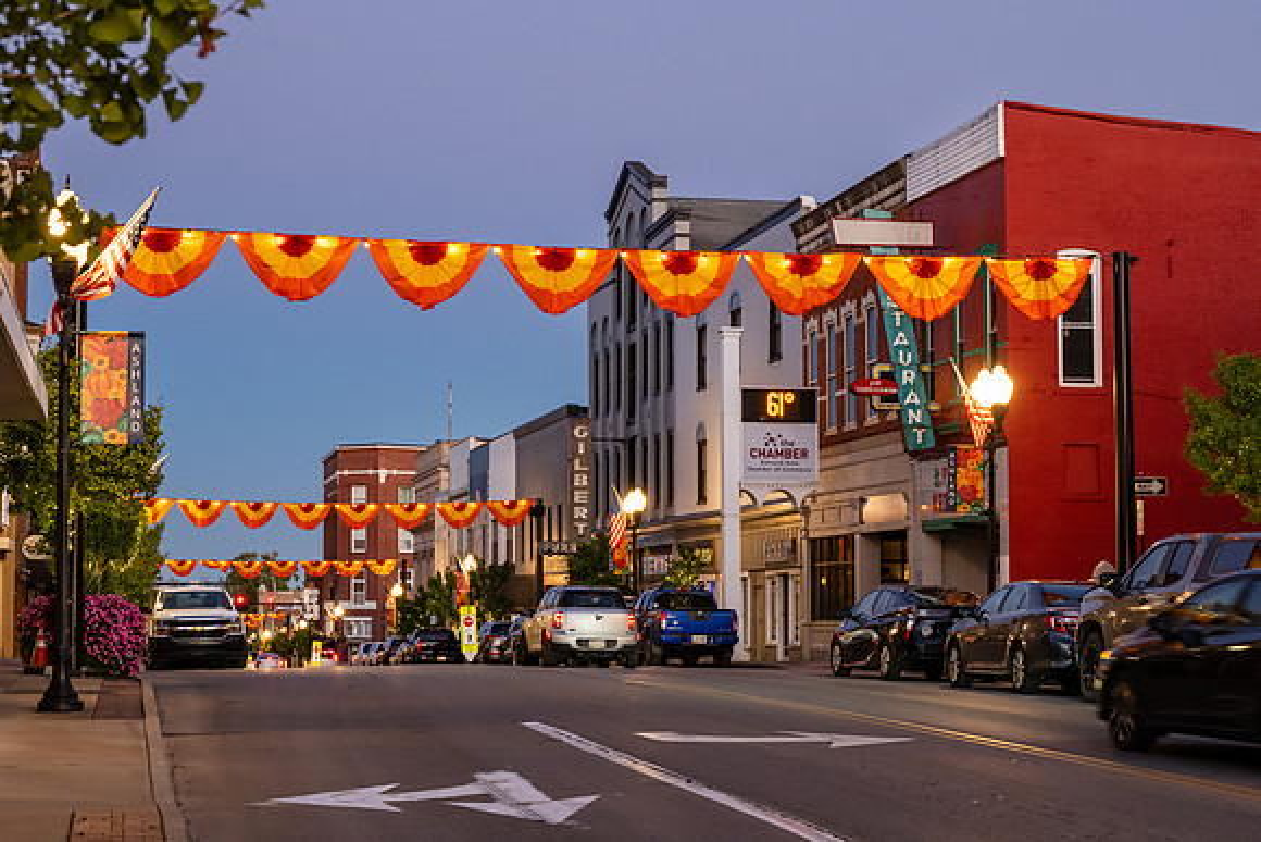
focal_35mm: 70
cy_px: 421
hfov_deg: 28.8
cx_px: 630
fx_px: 2452
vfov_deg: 19.5
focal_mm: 70
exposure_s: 1/40
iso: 2000
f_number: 8
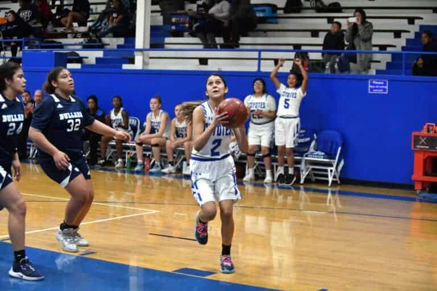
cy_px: 146
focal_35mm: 70
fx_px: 850
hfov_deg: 28.8
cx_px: 218
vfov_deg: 19.5
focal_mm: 70
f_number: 2.8
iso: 12800
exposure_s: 1/2000
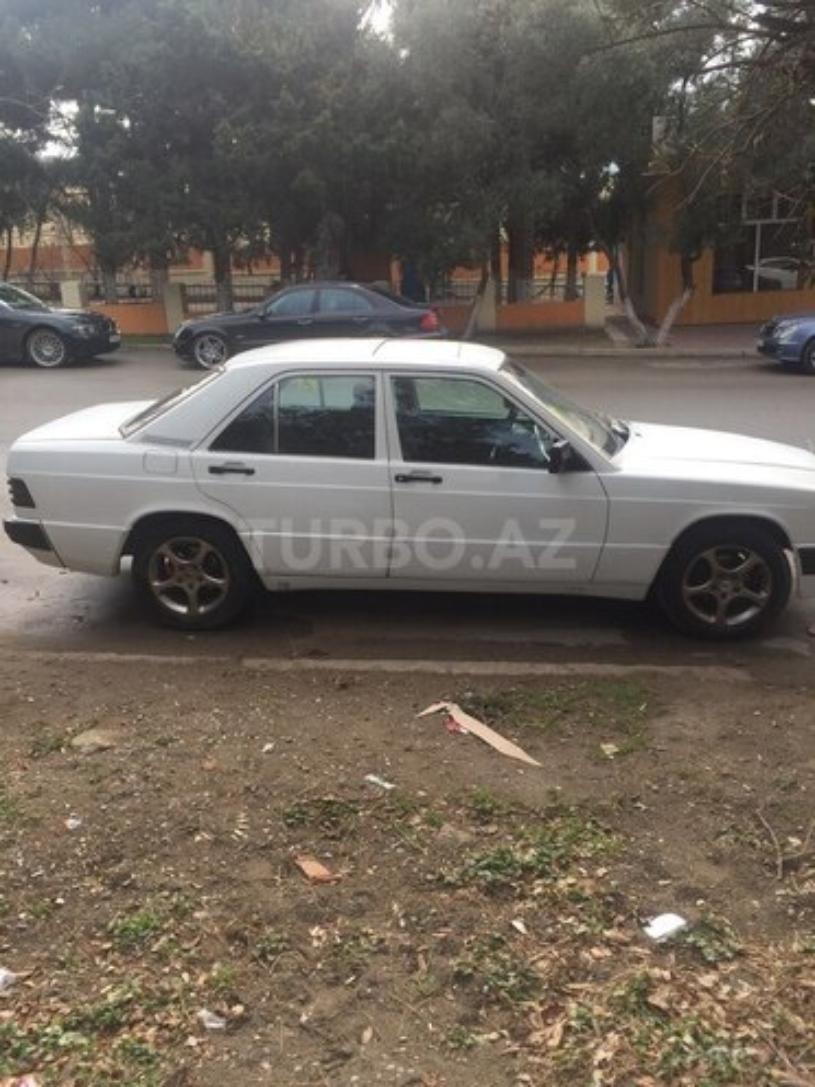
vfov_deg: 61.7
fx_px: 910
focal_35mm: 29
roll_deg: +2.9
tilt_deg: -17.2
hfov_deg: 48.2
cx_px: 408
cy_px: 544
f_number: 2.2
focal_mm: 4.15
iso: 32
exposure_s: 1/527
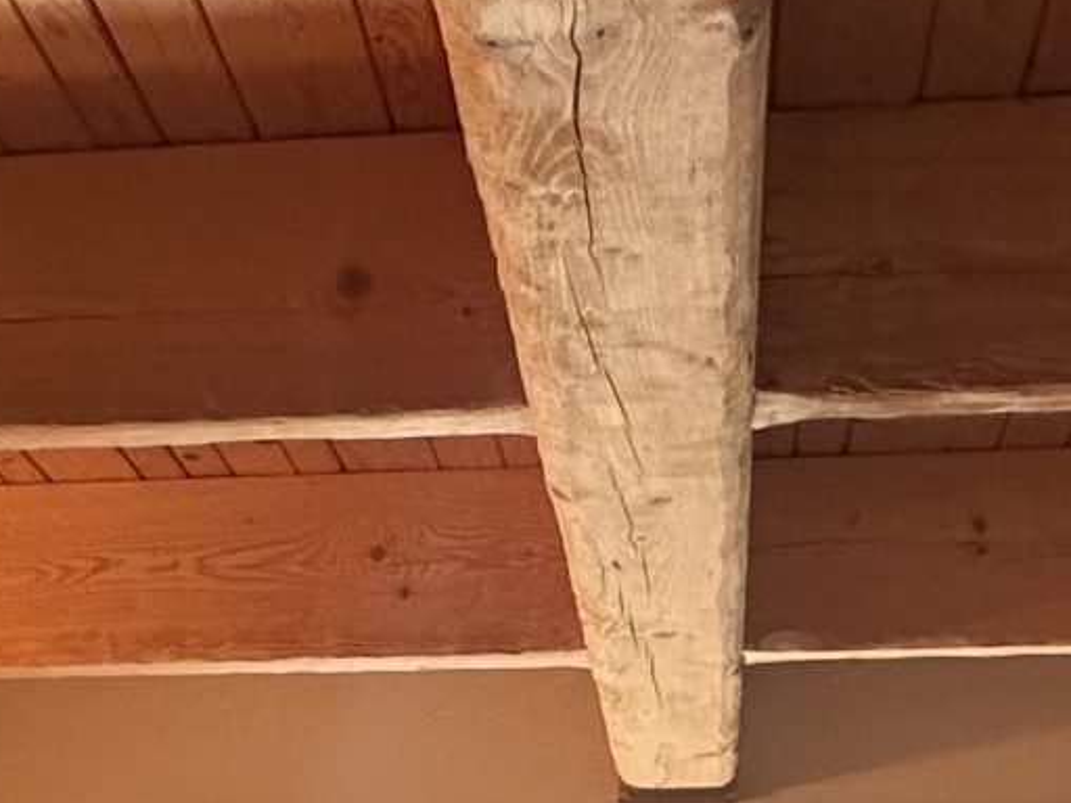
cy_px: 1478
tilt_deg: -6.1
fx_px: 2166
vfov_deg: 17.0
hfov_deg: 27.7
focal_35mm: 70
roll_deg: -0.7
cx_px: 404
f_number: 2.2
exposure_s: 1/100
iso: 160
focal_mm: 2.22
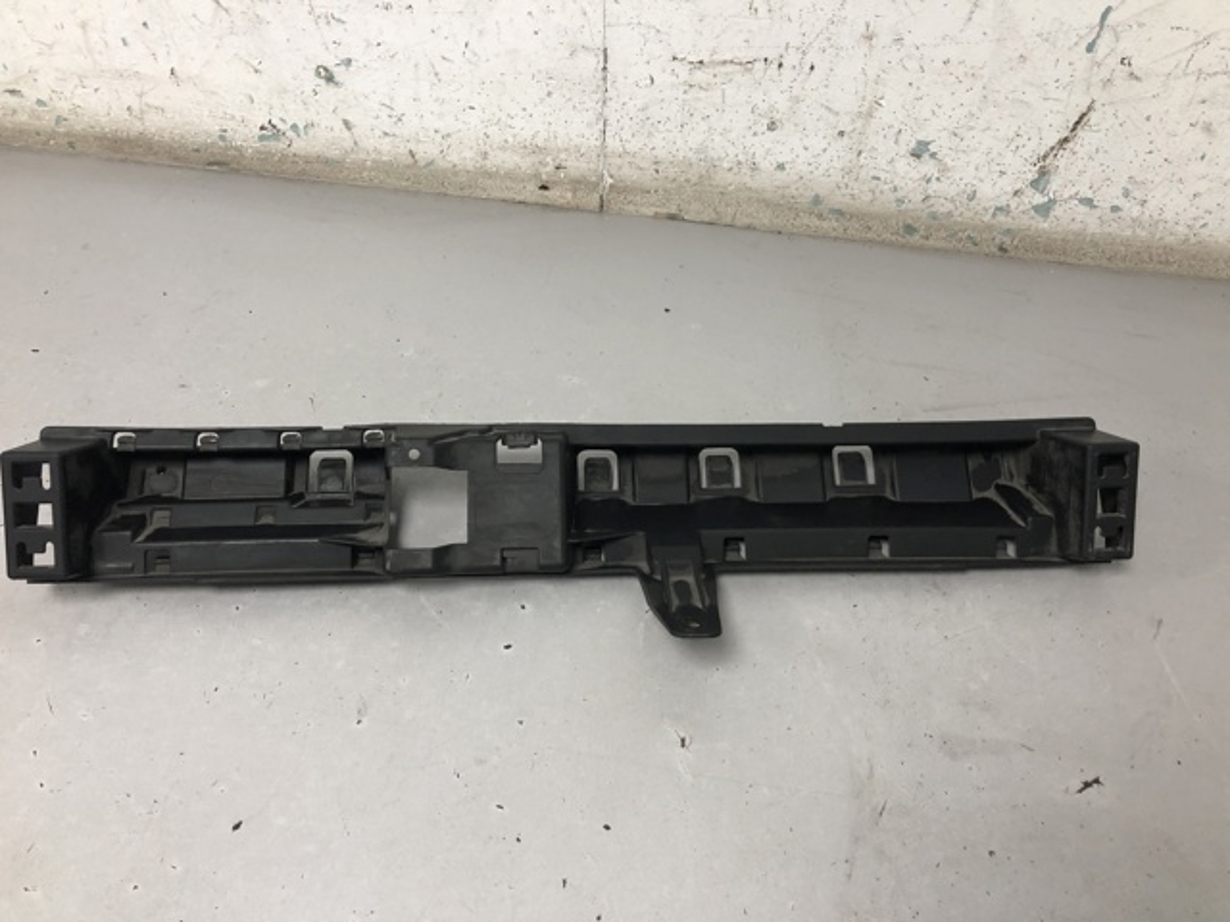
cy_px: 461
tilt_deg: -46.8
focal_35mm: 28
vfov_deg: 49.7
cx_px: 615
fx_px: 995
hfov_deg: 63.4
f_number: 1.8
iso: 40
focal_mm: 4
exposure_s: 1/33
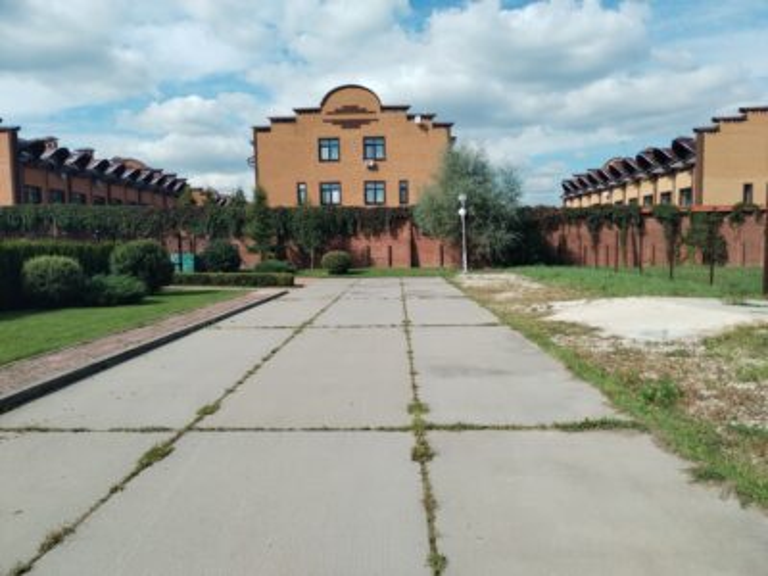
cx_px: 384
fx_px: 577
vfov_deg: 53.1
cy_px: 288
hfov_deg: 67.3
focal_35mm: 26
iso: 100
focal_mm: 4.75
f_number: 1.8
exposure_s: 1/1254
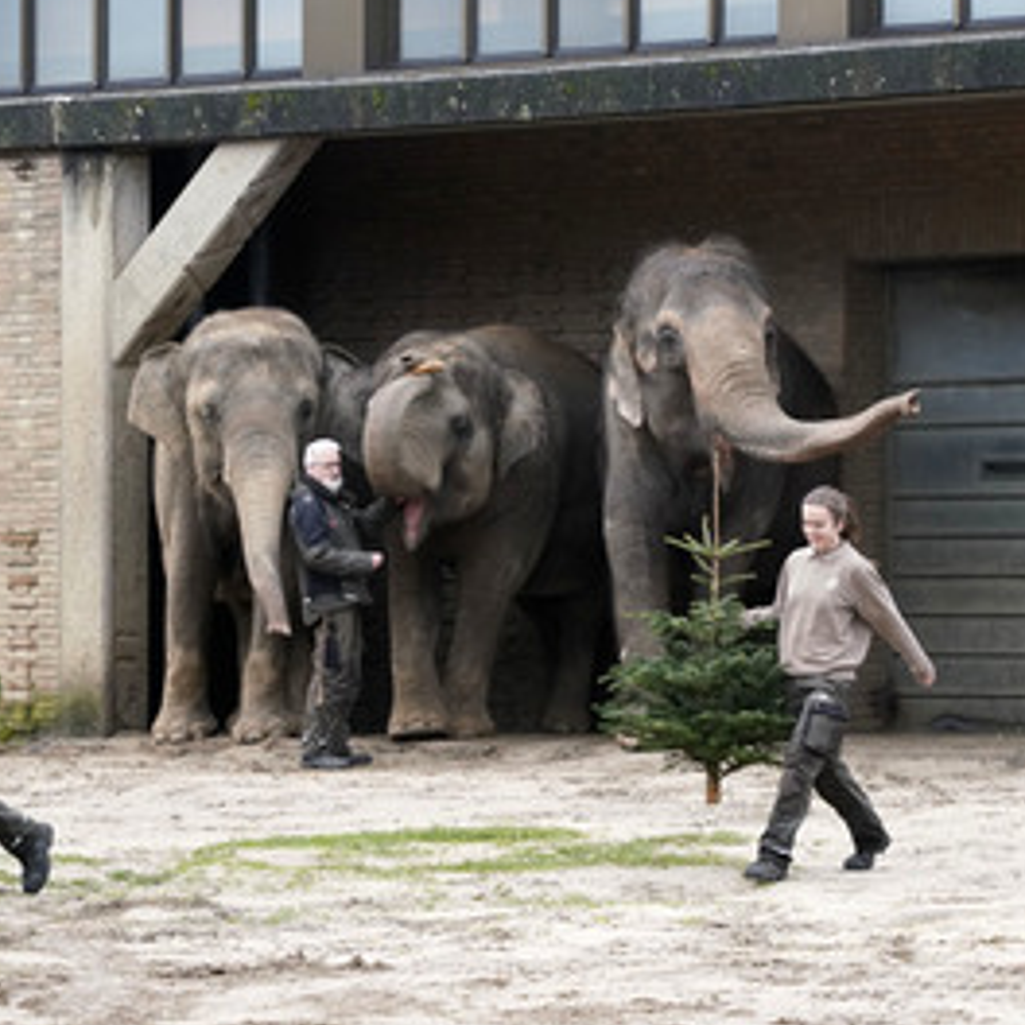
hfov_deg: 11.1
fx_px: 5293
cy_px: 489
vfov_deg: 11.1
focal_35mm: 158
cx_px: 565
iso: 3200
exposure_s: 1/400
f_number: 6.3
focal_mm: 109
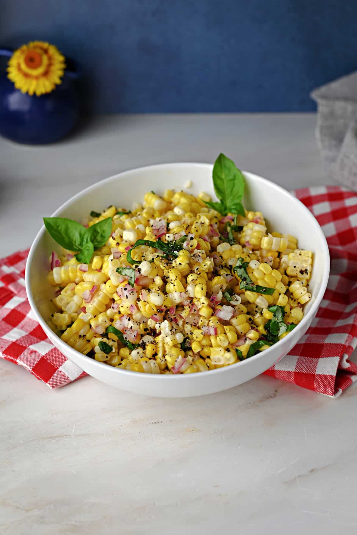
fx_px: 743
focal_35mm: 50
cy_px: 268
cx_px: 178
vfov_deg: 39.6
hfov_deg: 27.0
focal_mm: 50
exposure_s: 1/250
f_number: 5.6
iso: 200
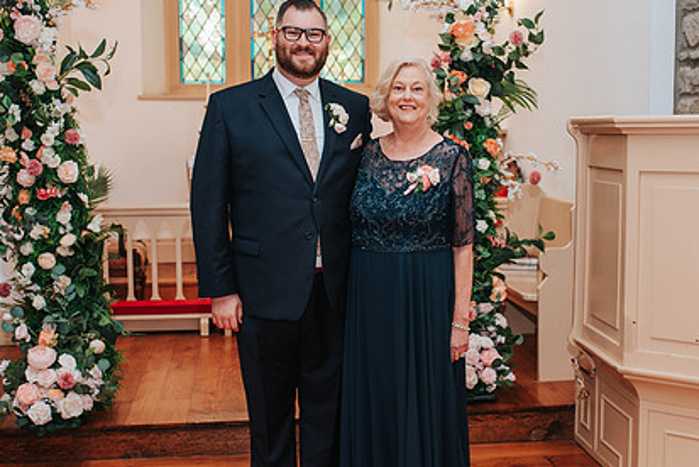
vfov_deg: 25.1
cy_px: 255
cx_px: 388
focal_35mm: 54
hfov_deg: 36.8
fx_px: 1049
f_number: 3.2
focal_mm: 35
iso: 1000
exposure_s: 1/200
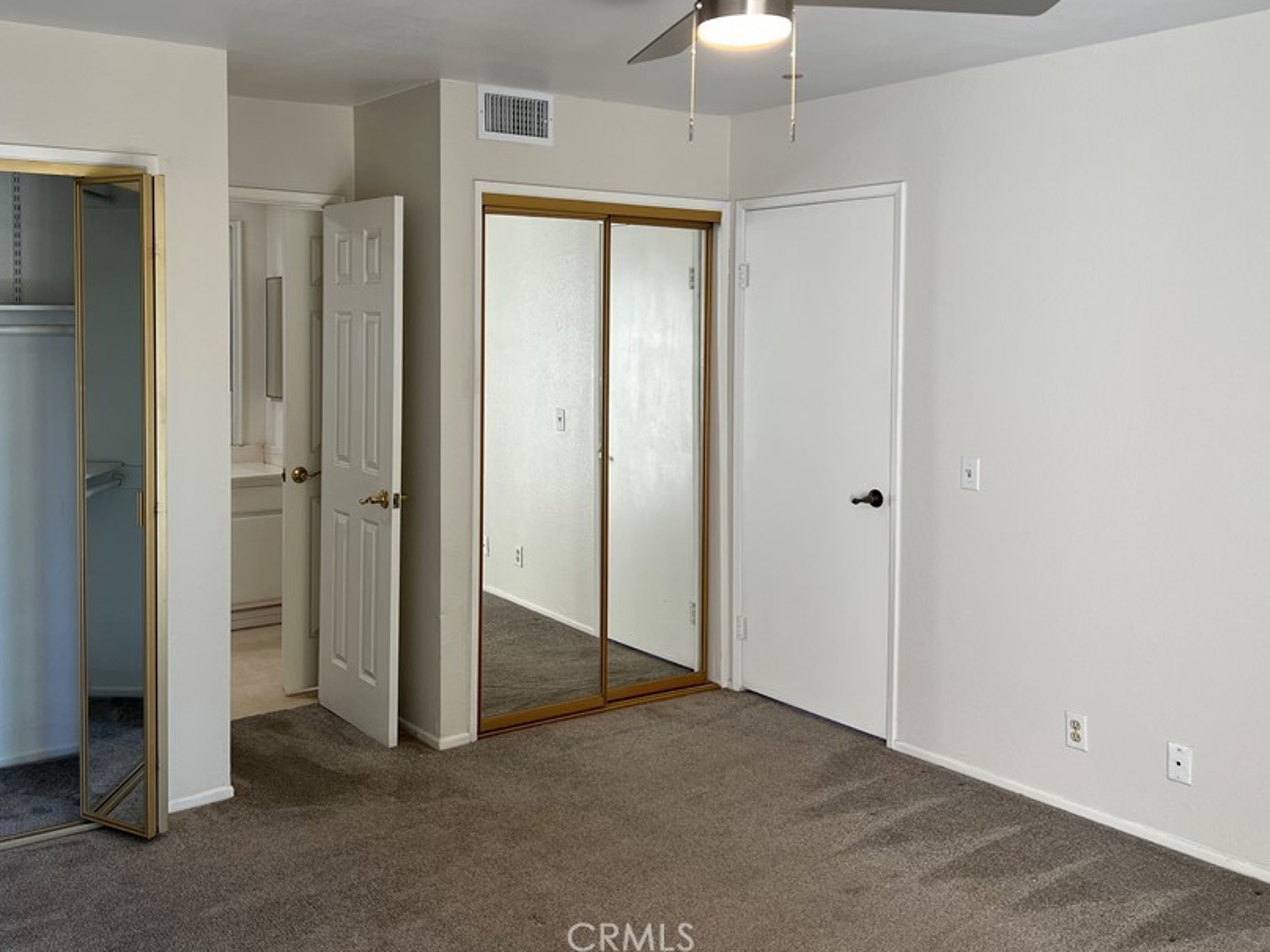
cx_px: 508
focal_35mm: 33
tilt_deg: -2.9
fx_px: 1211
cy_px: 356
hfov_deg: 55.0
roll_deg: +0.1
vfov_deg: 42.6
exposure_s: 1/120
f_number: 1.5
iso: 50
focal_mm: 5.7
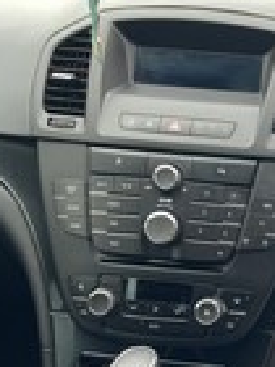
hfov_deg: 20.9
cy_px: 262
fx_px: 689
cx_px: 340
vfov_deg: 29.5
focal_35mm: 65
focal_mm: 4.2
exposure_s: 1/121
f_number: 1.6
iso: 64
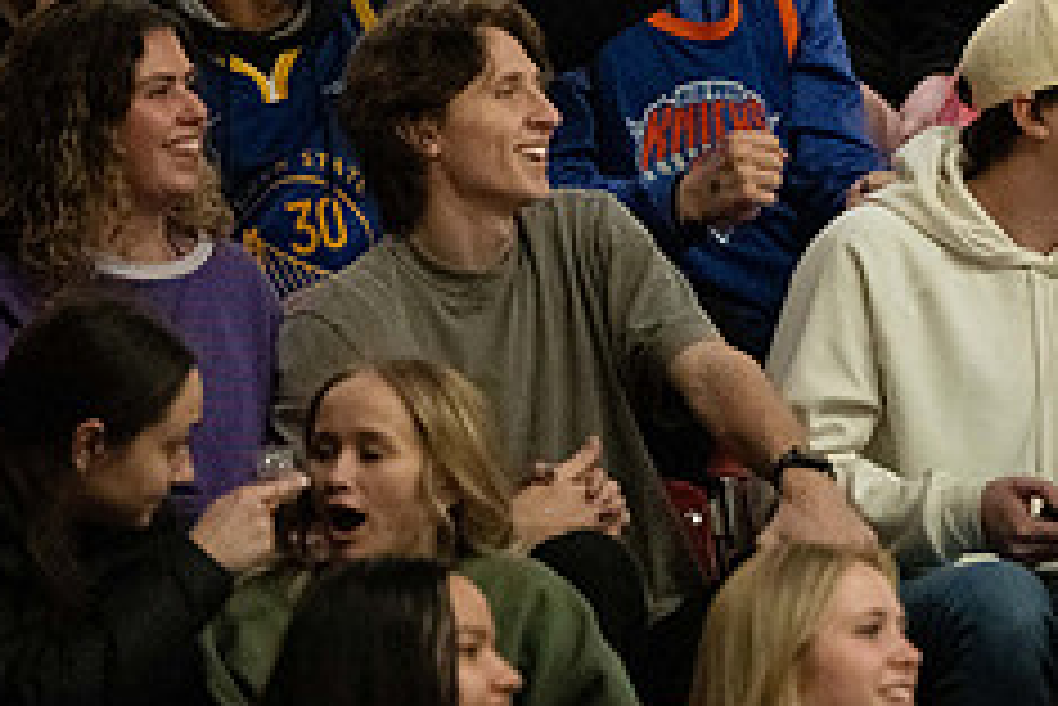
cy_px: -65
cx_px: 698
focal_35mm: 445
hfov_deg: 4.6
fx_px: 13086
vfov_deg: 3.1
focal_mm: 180
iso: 6400
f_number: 2.8
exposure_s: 1/800
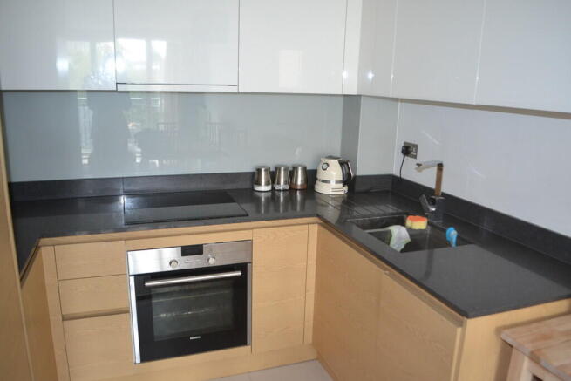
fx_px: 428
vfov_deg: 48.0
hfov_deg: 67.4
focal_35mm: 27
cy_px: 190
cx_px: 286
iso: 1600
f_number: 3.5
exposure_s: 1/60
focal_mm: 18
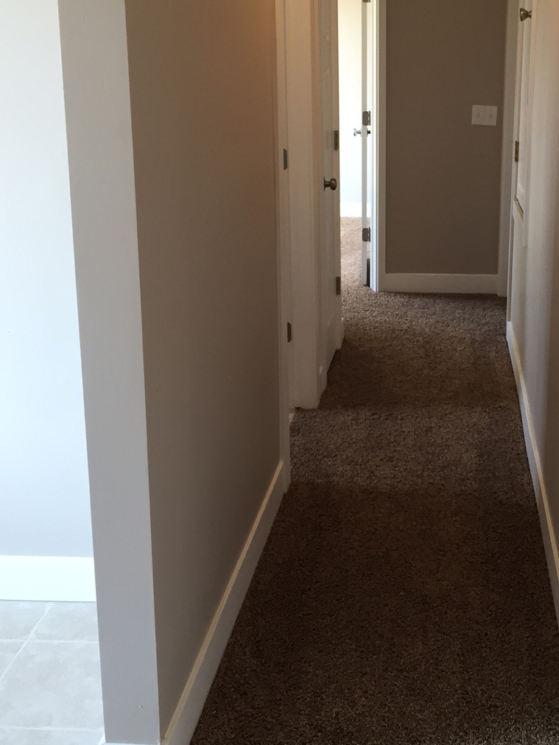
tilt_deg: -12.2
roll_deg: -0.2
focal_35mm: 44
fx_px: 947
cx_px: 412
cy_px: 258
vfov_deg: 42.5
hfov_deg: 32.3
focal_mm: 4.15
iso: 64
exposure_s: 1/30
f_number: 2.2
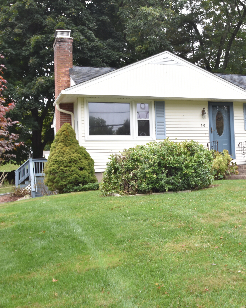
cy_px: 154
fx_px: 464
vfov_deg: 36.7
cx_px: 213
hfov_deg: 28.7
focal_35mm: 51
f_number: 7.1
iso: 400
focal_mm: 24
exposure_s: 1/200
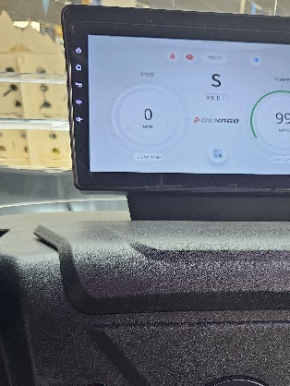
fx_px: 491
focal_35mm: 44
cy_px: 320
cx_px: 224
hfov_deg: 32.2
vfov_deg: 40.7
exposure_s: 1/120
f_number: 1.7
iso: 500
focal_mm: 6.3
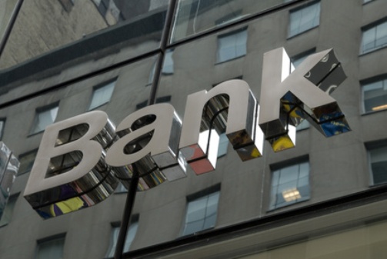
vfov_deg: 15.2
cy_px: 130
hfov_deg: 22.6
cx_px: 194
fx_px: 969
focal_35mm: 90
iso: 200
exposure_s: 1/160
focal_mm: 60
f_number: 6.3
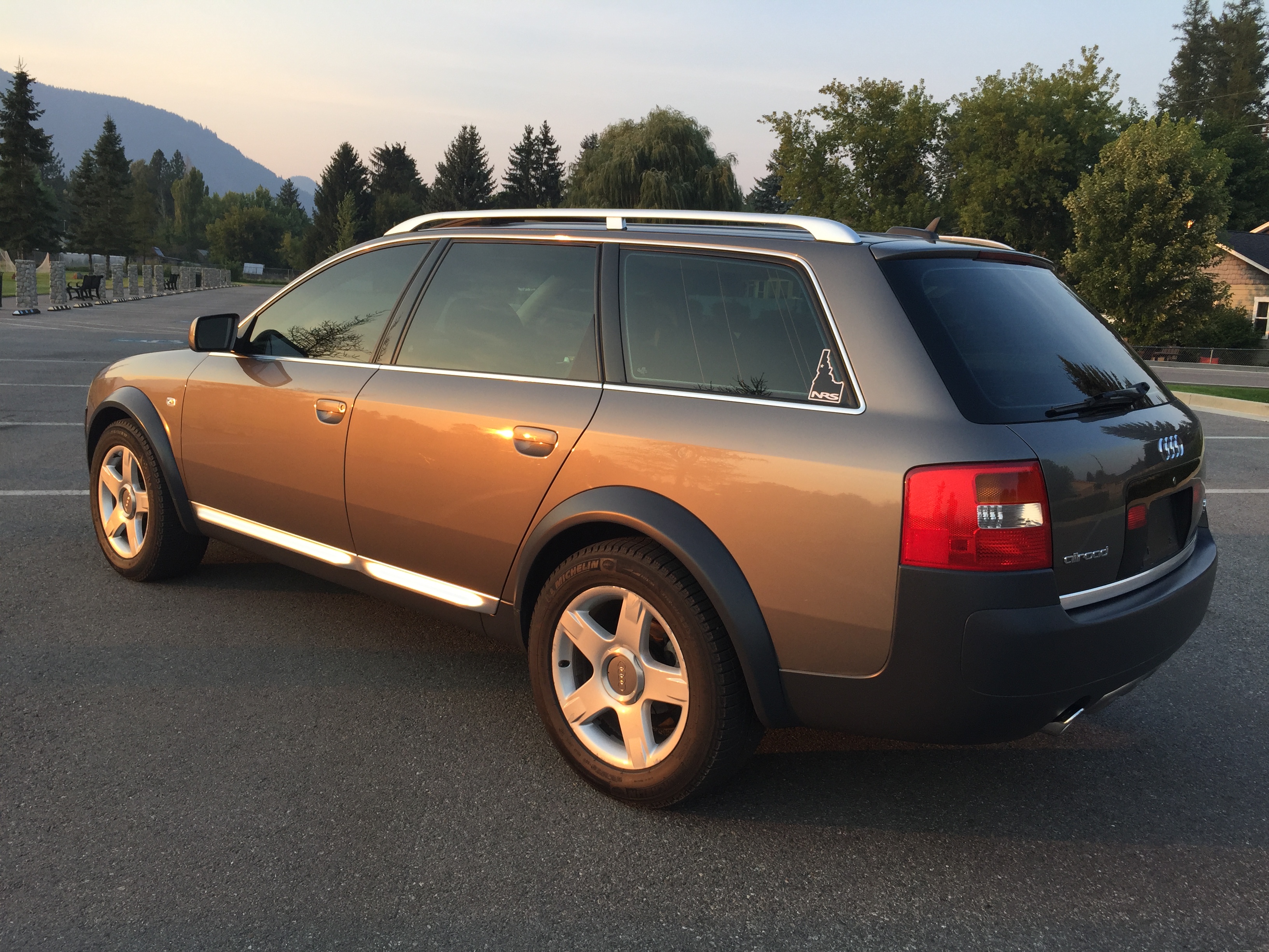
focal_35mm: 29
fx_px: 1063
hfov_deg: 61.7
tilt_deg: -10.3
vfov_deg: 48.2
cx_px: 634
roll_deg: -2.1
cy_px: 476
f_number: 2.2
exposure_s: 1/276
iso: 32
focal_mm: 4.15
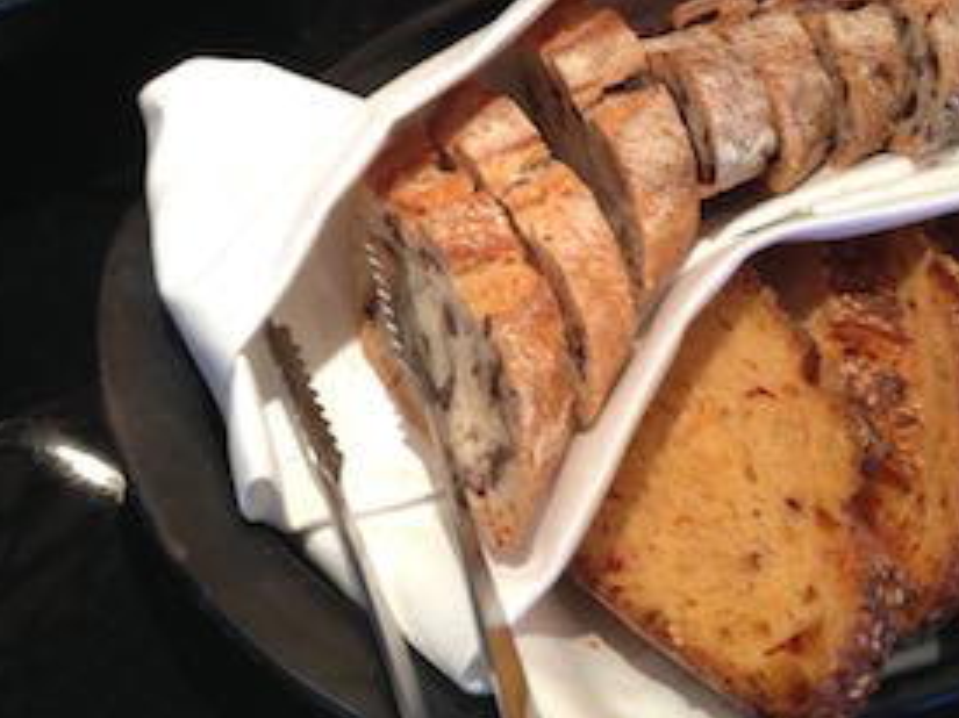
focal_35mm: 84
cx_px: 415
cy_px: 103
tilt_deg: -45.1
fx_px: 2326
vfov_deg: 17.4
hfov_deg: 23.3
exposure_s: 1/20
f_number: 2.4
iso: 80
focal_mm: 4.12
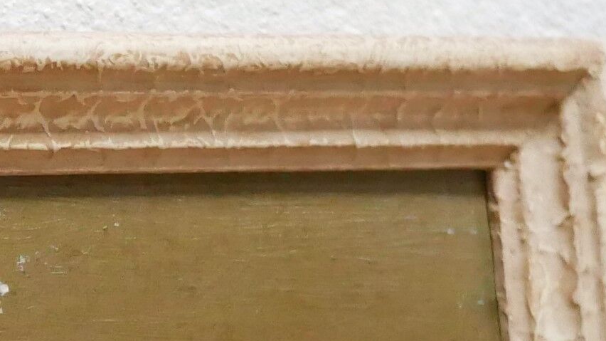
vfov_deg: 5.1
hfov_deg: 9.1
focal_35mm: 235
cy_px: 505
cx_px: -17
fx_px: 3776
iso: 1600
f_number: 1.7
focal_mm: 20
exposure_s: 1/60
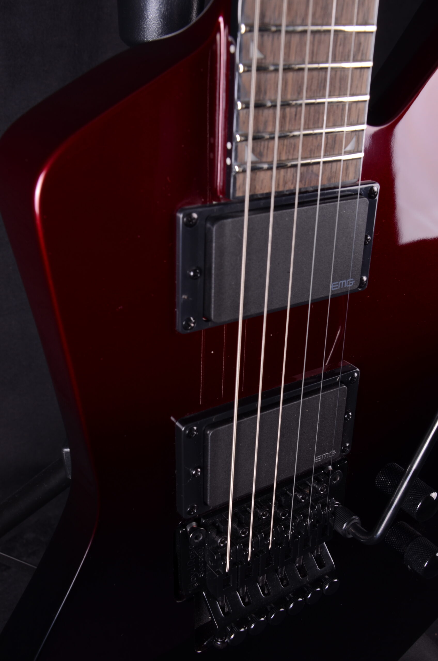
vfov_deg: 49.6
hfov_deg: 34.1
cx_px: 219
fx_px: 715
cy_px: 330
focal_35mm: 39
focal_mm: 26
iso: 200
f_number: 11
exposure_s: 1/200
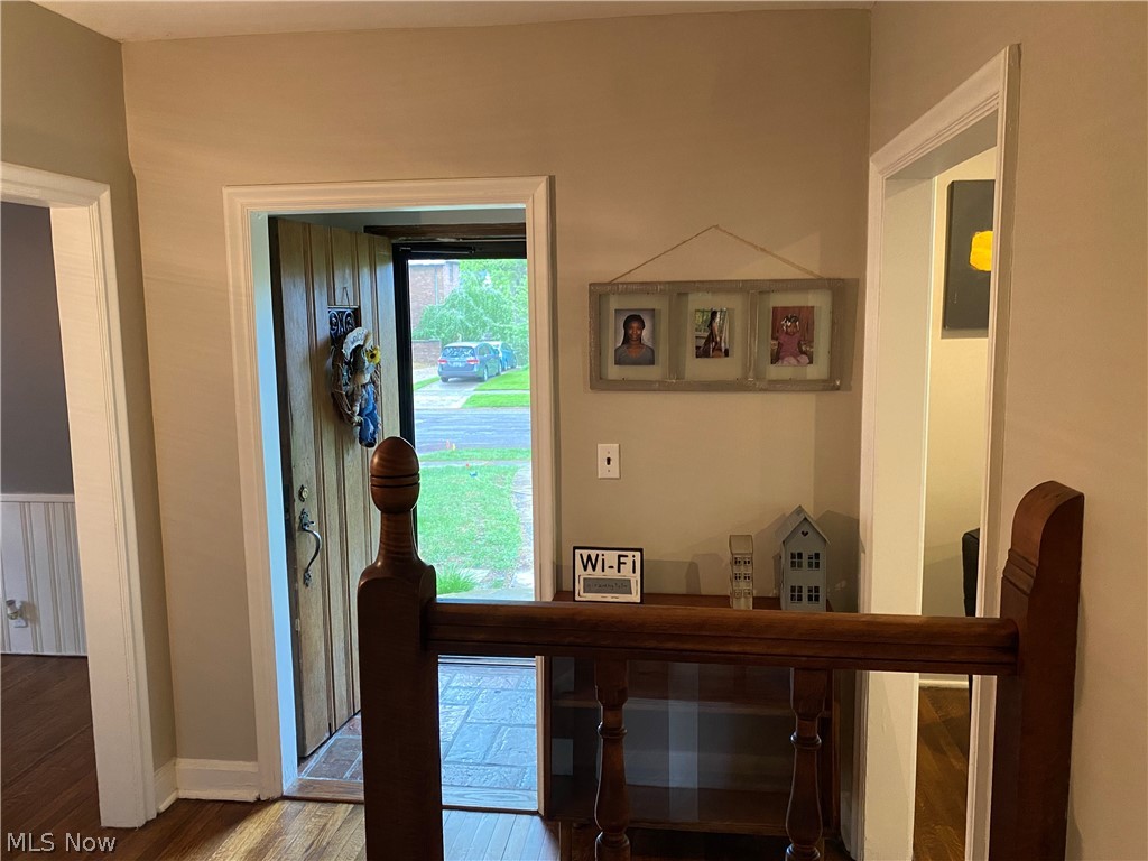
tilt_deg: -7.0
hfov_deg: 67.3
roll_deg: +0.8
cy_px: 430
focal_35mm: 26
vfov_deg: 53.1
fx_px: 862
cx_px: 574
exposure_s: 1/60
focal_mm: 4.25
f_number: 1.8
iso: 400
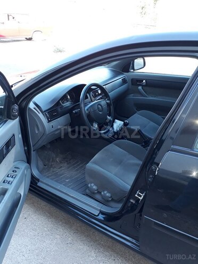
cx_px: 99
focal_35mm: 27
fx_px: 206
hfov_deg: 51.4
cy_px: 132
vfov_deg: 65.3
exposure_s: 1/50
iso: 40
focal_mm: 3.6
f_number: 1.9
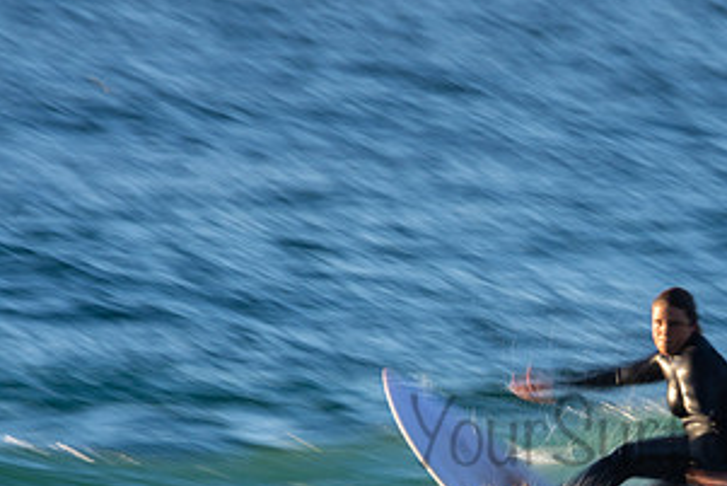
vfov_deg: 1.0
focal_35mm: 1443
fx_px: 29153
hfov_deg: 1.4
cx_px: 659
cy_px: 410
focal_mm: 500
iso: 100
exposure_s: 1/25
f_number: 16
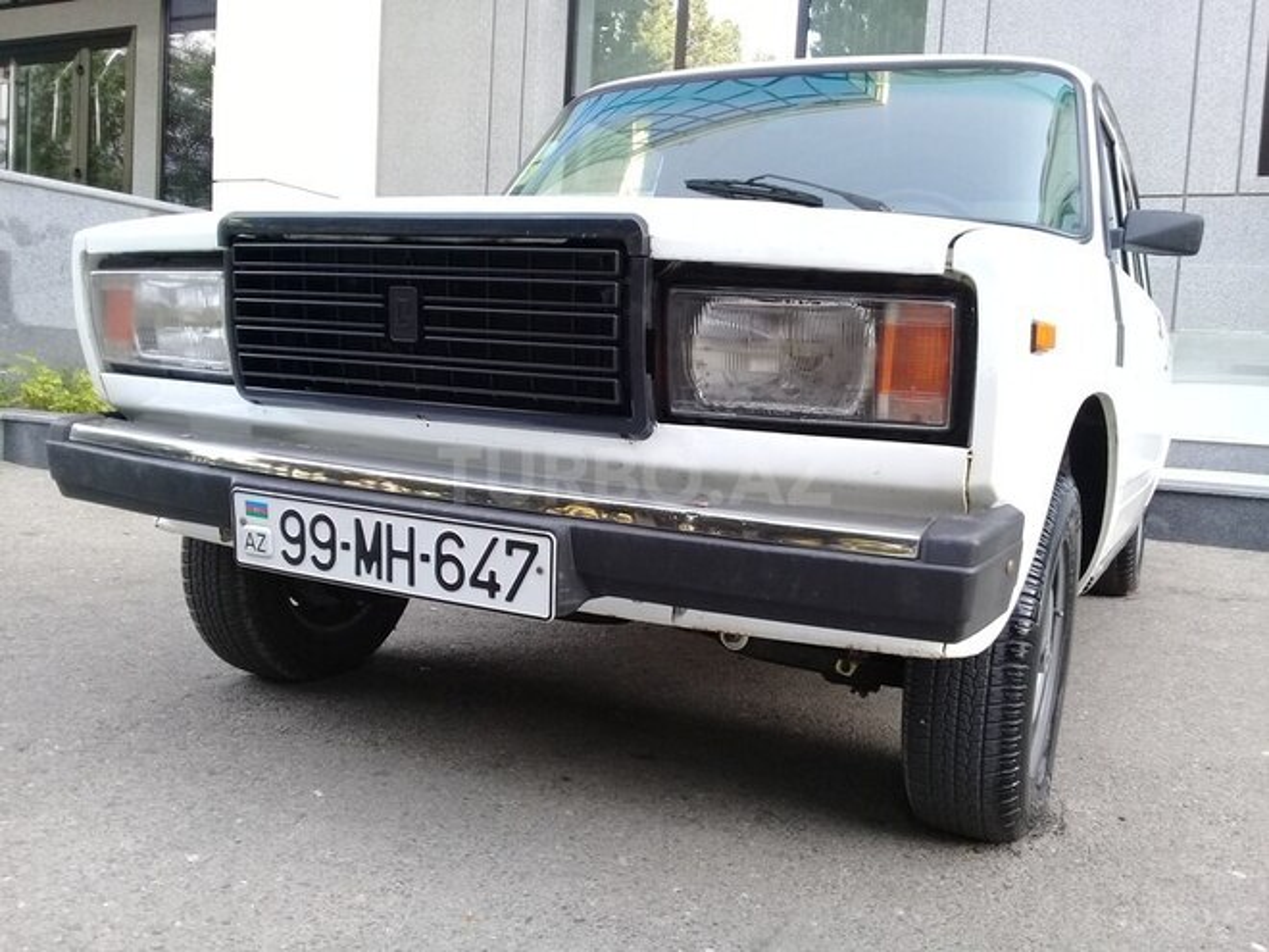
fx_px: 1136
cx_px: 634
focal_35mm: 31
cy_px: 476
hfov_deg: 58.4
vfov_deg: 45.4
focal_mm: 3.3
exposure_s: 1/50
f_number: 2.2
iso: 50
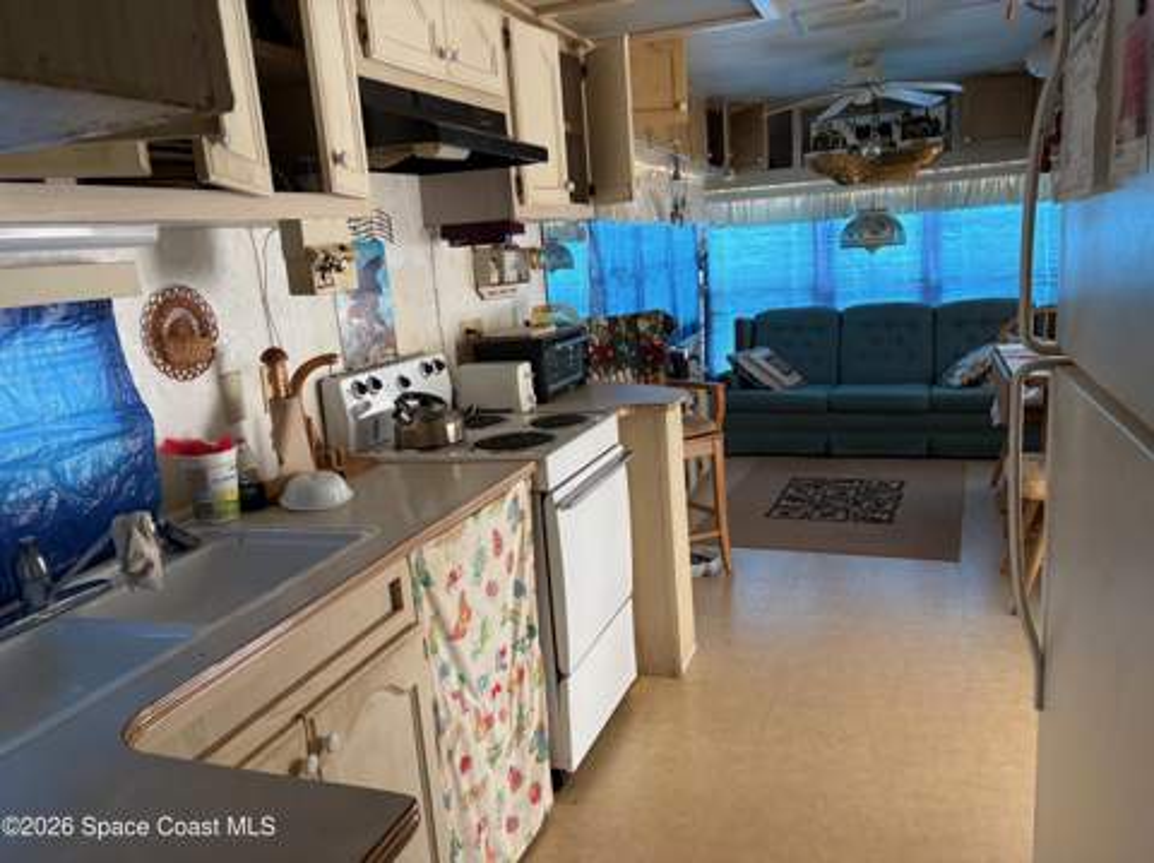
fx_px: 866
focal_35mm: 26
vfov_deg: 53.0
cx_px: 577
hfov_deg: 67.4
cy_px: 432
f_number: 1.6
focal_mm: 5.96
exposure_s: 1/60
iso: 320
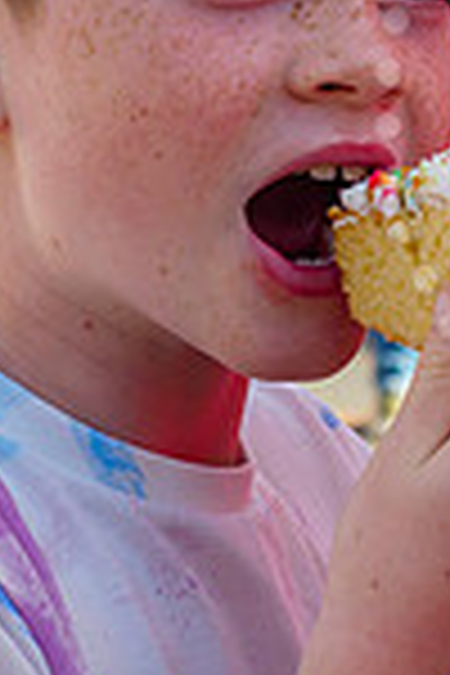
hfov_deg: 5.8
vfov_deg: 8.8
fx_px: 4368
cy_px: 97
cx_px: 806
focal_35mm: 233
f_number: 4
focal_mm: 28
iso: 200
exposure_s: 1/500
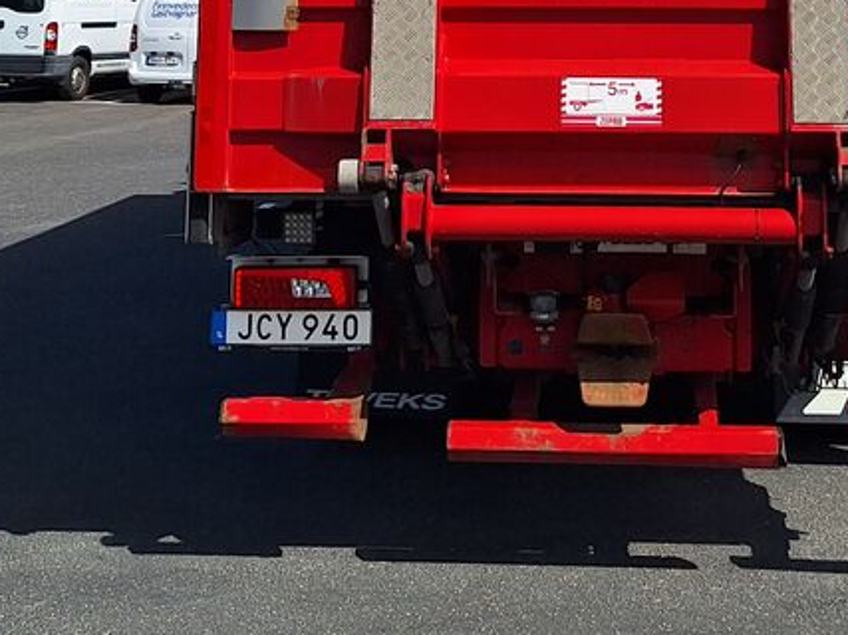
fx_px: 1690
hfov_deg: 28.0
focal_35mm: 69
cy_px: -169
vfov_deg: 19.7
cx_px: 546
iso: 40
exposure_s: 1/5025
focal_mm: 5.54
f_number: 1.8
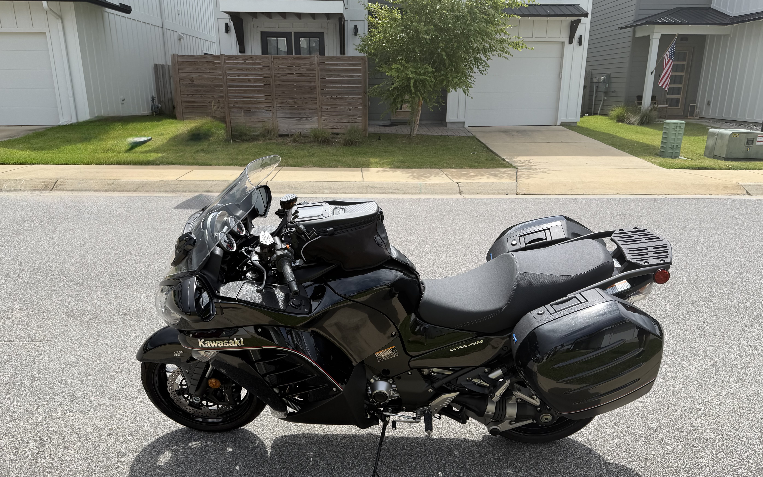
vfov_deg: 47.6
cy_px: 254
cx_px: 384
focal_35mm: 26
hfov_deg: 70.4
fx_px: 541
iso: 80
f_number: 1.78
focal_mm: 6.76
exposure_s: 1/4673
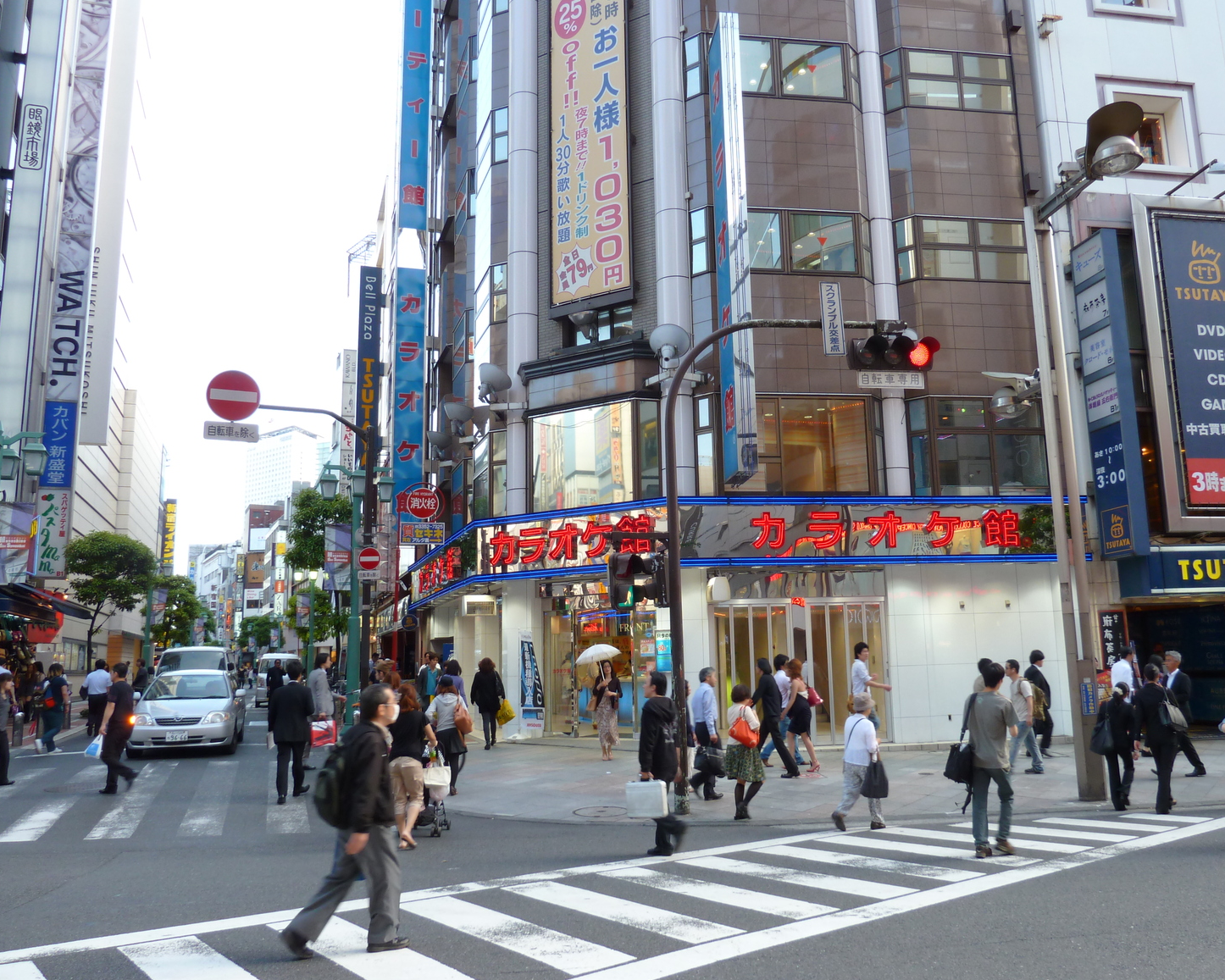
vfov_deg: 53.2
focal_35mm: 27
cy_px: 493
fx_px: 979
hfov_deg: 63.9
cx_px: 668
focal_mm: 4.1
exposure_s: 1/50
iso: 80
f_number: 3.3
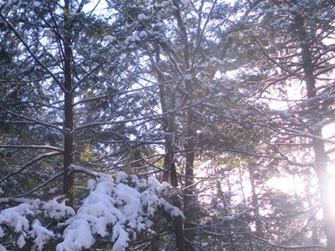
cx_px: 62
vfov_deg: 23.6
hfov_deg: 30.4
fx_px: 600
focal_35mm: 62
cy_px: 146
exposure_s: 1/127
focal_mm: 6.3
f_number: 3.5
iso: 82
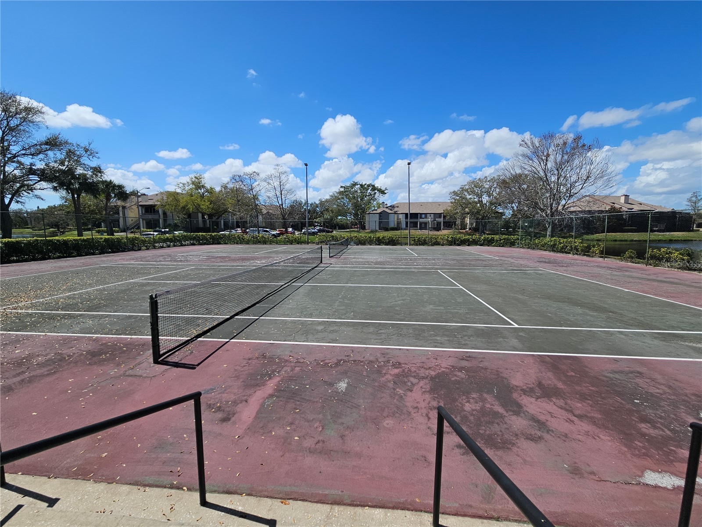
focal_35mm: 13
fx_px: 264
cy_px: 264
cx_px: 351
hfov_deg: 106.2
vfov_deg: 89.9
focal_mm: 2.2
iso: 50
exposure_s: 1/3418
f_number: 2.2
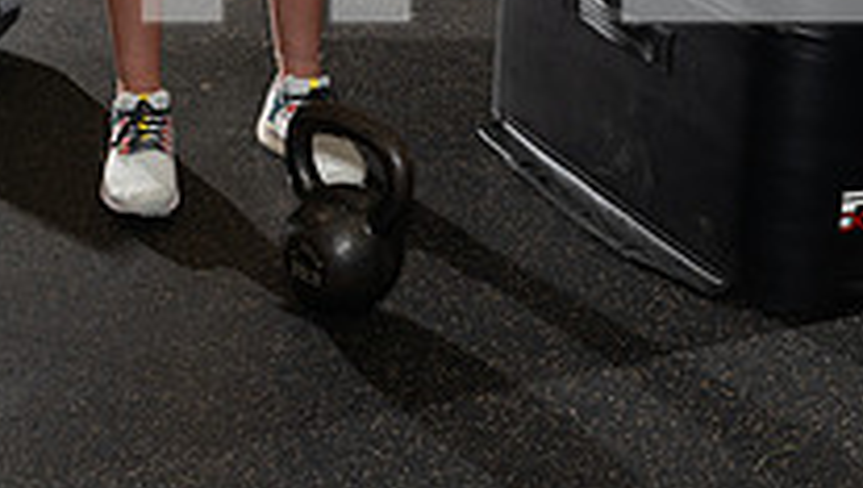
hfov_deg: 23.3
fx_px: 2085
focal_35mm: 91
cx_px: 292
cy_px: -396
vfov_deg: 12.2
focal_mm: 40
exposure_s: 1/250
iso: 1250
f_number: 8
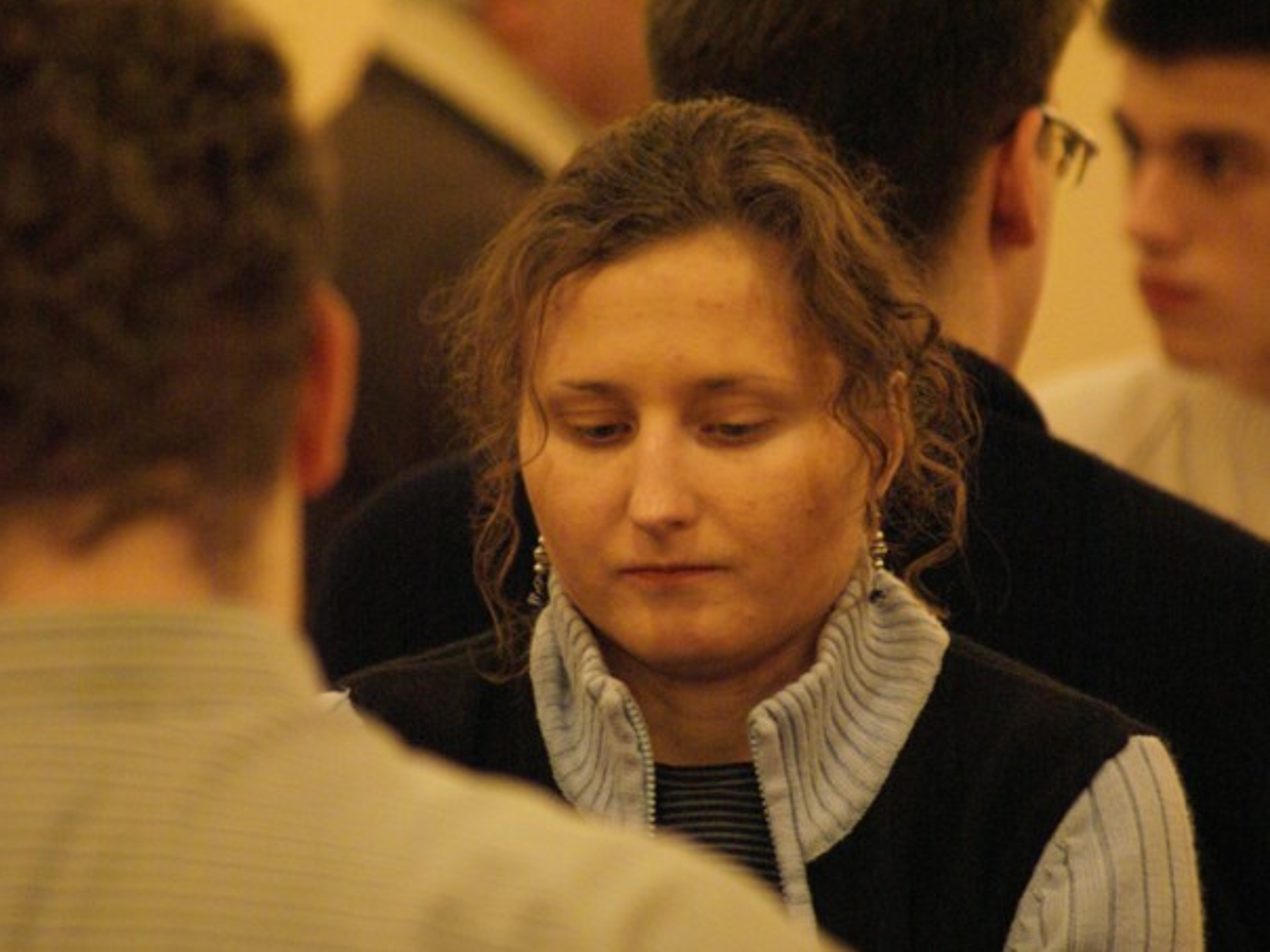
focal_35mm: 502
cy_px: 477
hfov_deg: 3.9
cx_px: 694
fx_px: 18417
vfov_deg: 3.0
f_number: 5.6
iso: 1600
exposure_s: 1/20
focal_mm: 300
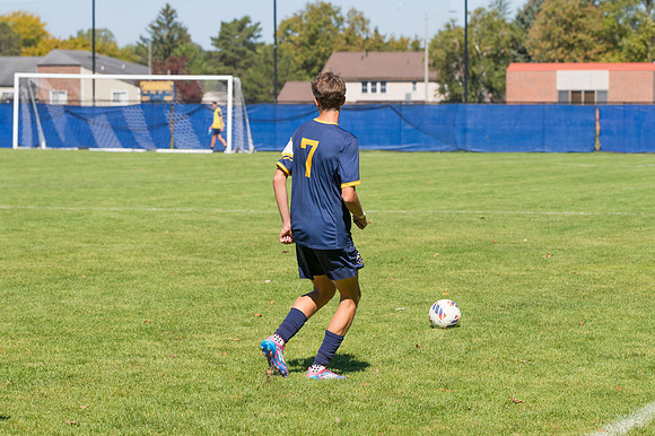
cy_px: 218
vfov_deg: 8.3
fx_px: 3000
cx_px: 328
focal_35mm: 165
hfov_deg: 12.5
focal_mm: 110
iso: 320
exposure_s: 1/1600
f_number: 5.6
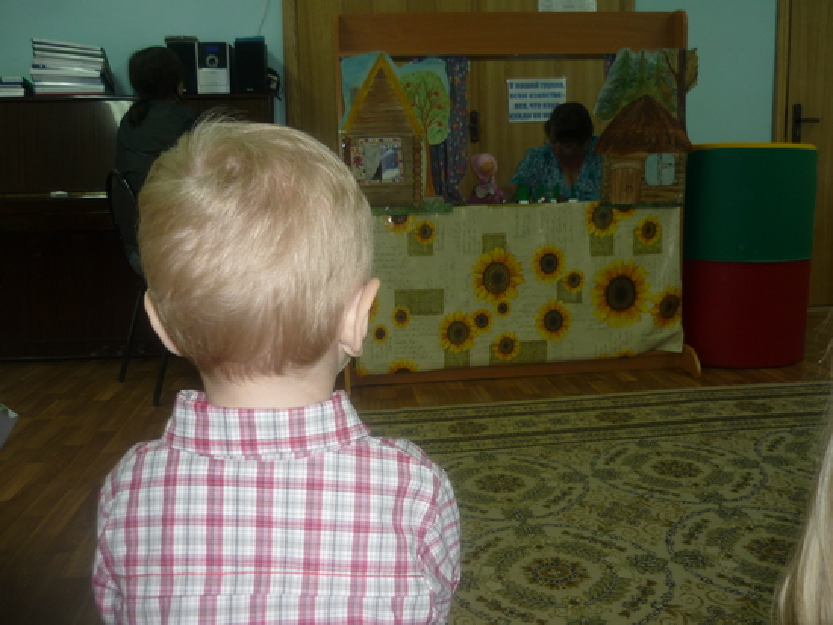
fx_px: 794
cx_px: 416
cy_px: 312
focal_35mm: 33
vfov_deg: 43.0
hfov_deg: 55.3
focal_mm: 5.5
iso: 100
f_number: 2.8
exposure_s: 1/30
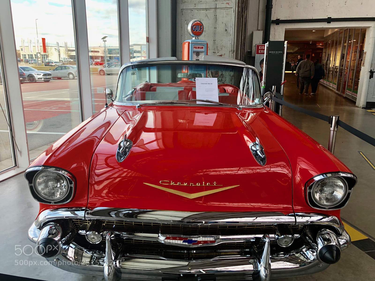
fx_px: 303
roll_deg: +0.6
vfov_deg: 49.7
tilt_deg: -14.5
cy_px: 140
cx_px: 188
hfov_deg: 63.4
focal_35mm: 28
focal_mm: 4
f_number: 1.8
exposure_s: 1/120
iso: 40
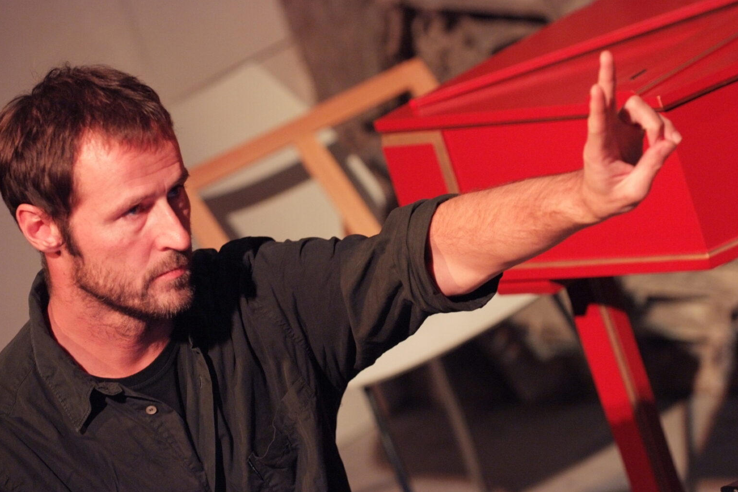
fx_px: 4182
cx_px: 369
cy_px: 245
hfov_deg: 10.1
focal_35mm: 204
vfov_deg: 6.7
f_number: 2.8
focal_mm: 135
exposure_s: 1/100
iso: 1600
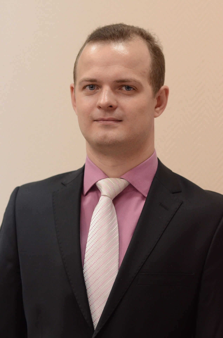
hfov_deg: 10.7
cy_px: 169
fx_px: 1190
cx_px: 112
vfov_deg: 16.1
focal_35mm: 128
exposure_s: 1/160
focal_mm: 85
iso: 1250
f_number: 2.8
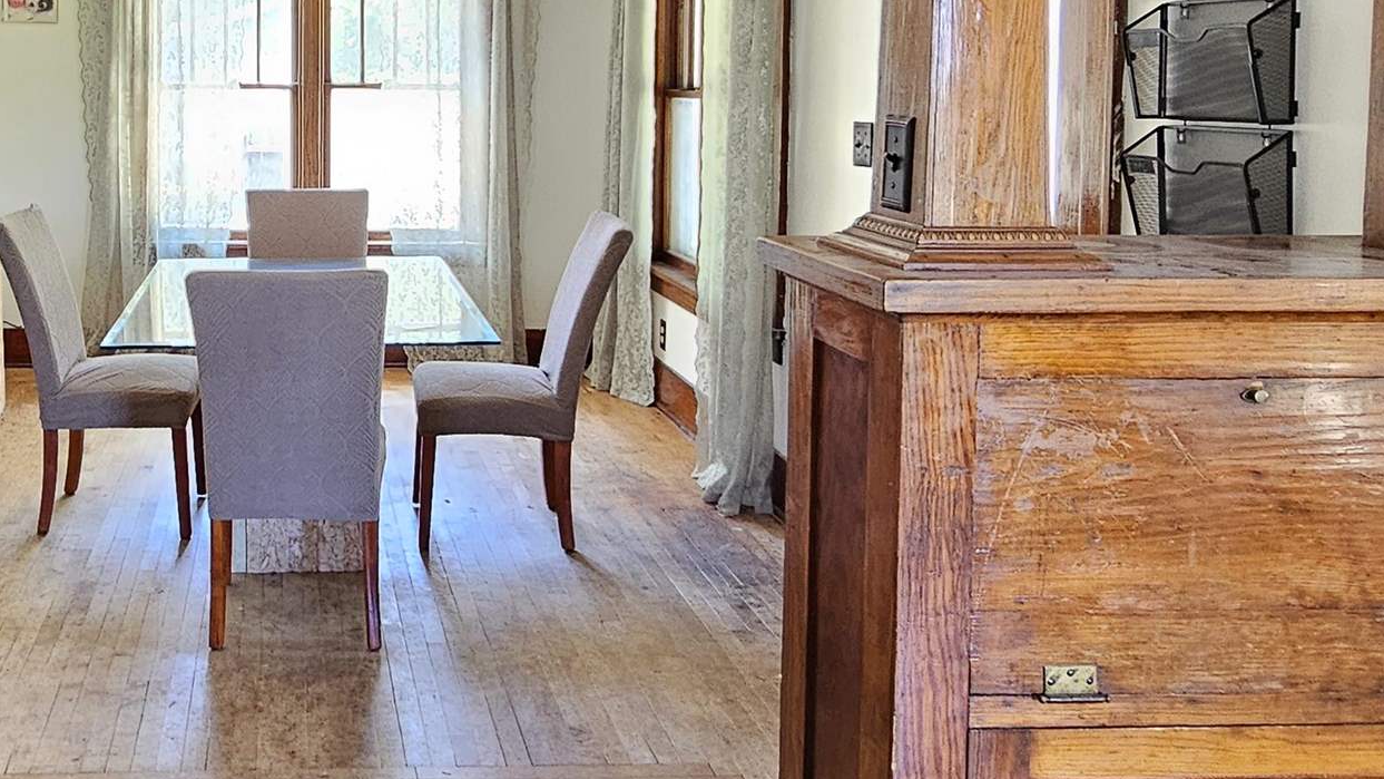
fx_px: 1284
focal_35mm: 35
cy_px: 158
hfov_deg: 53.0
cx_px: 283
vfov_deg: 32.8
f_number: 2.2
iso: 320
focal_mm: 2.2
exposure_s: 1/30
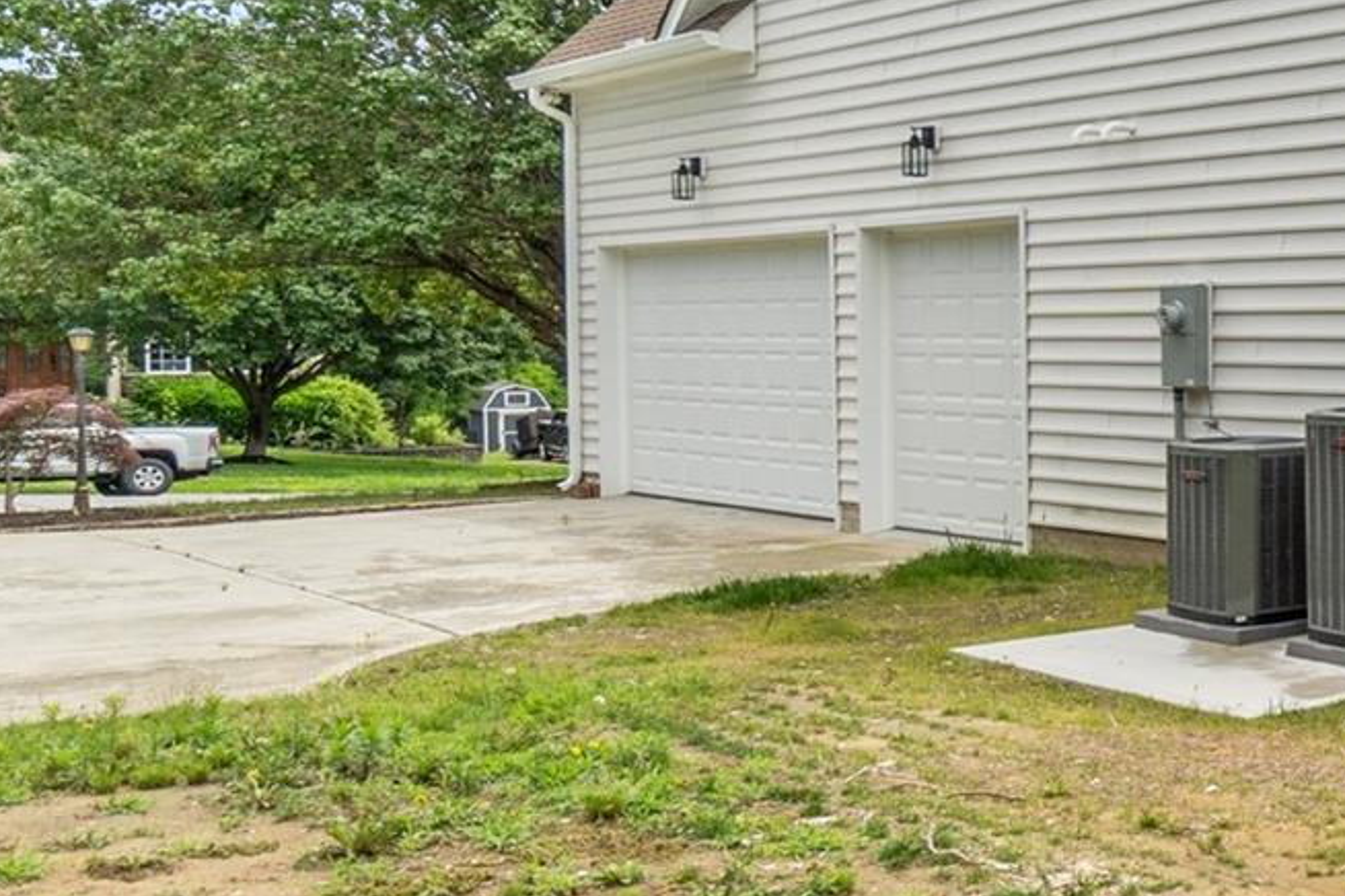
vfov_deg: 28.6
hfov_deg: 30.2
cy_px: 377
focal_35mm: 47
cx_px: 1867
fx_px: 1756
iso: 100
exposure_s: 1/400
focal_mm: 10
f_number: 7.1
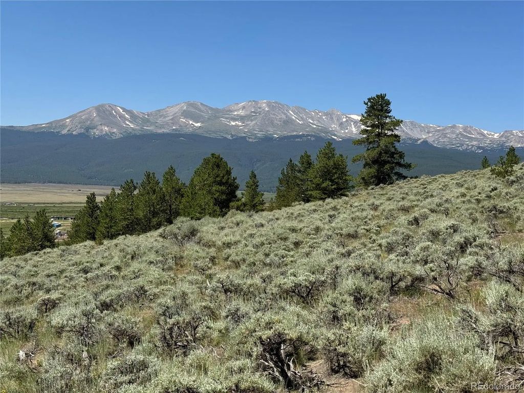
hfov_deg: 39.7
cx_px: 262
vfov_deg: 30.3
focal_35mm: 48
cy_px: 196
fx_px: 727
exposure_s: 1/3610
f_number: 1.78
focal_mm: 6.76
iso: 64
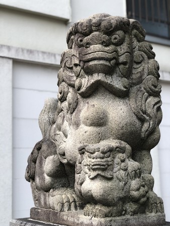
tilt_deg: +8.6
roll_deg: +1.8
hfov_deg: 25.7
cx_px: 85
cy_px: 113
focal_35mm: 57
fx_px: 373
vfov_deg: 33.8
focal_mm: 6.6
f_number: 2.8
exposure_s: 1/120
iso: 20
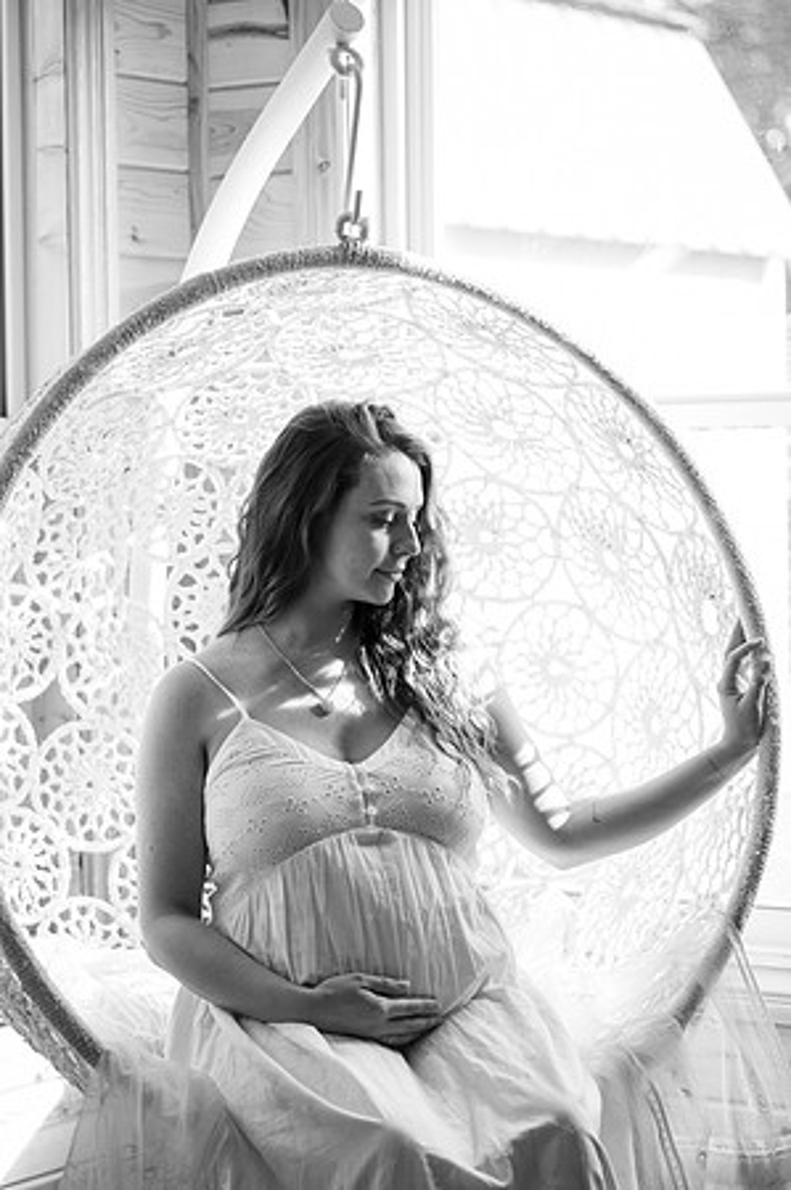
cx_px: 396
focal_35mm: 91
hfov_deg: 15.0
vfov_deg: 22.4
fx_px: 3006
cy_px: 595
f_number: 2.8
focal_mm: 91
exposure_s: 1/320
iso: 800
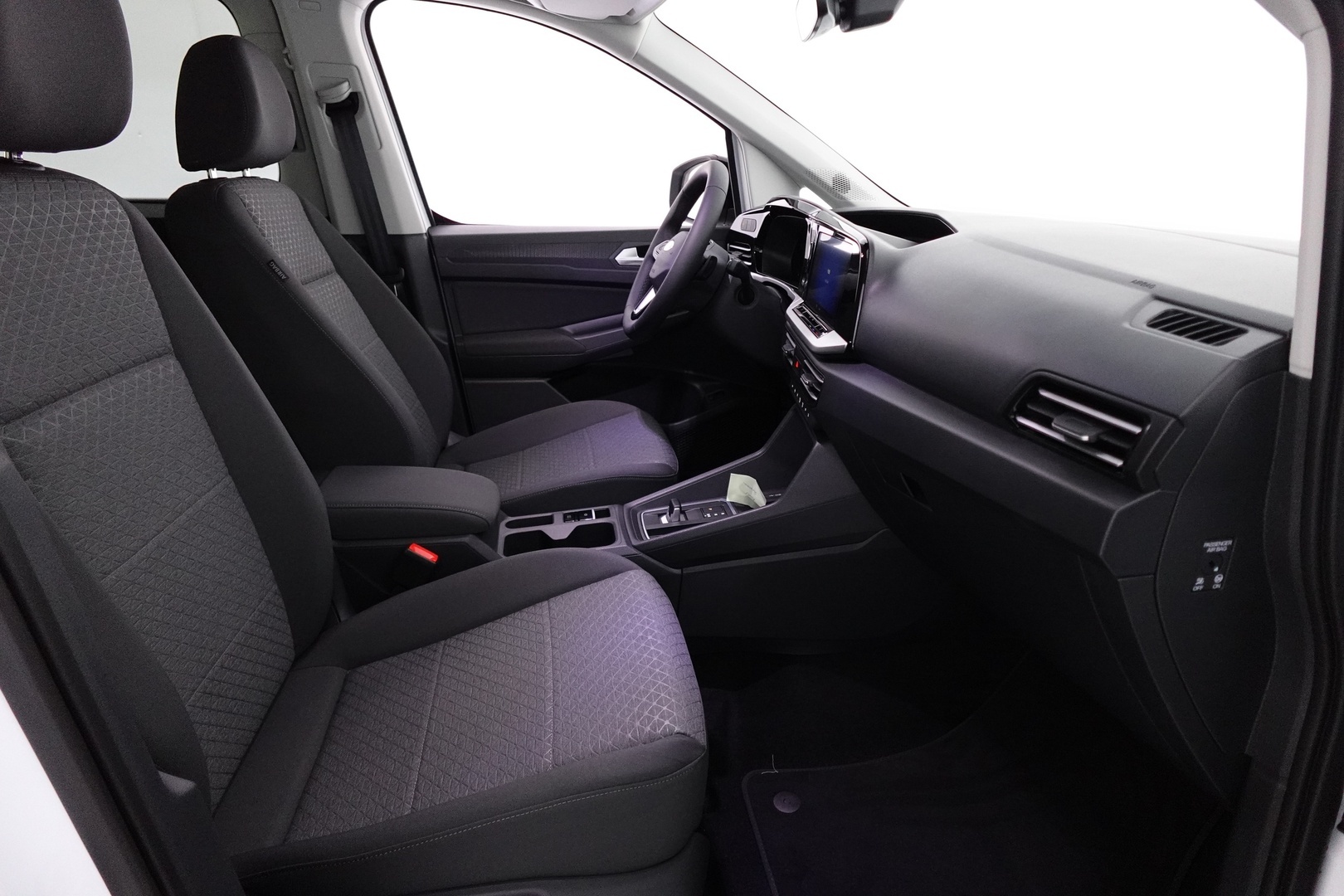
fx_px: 747
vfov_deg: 61.9
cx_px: 672
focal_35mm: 20
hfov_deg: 84.0
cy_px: 448
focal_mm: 7.6
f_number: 2
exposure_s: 1/80
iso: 1600
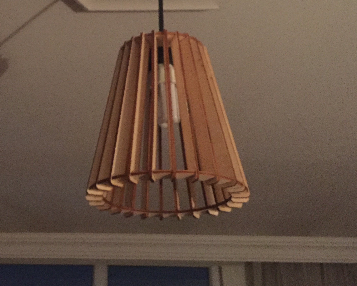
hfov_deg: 34.3
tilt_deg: +27.4
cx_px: 106
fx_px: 571
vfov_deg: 27.6
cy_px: 63
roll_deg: -1.8
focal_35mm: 54
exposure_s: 1/17
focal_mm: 4.15
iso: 800
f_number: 2.2
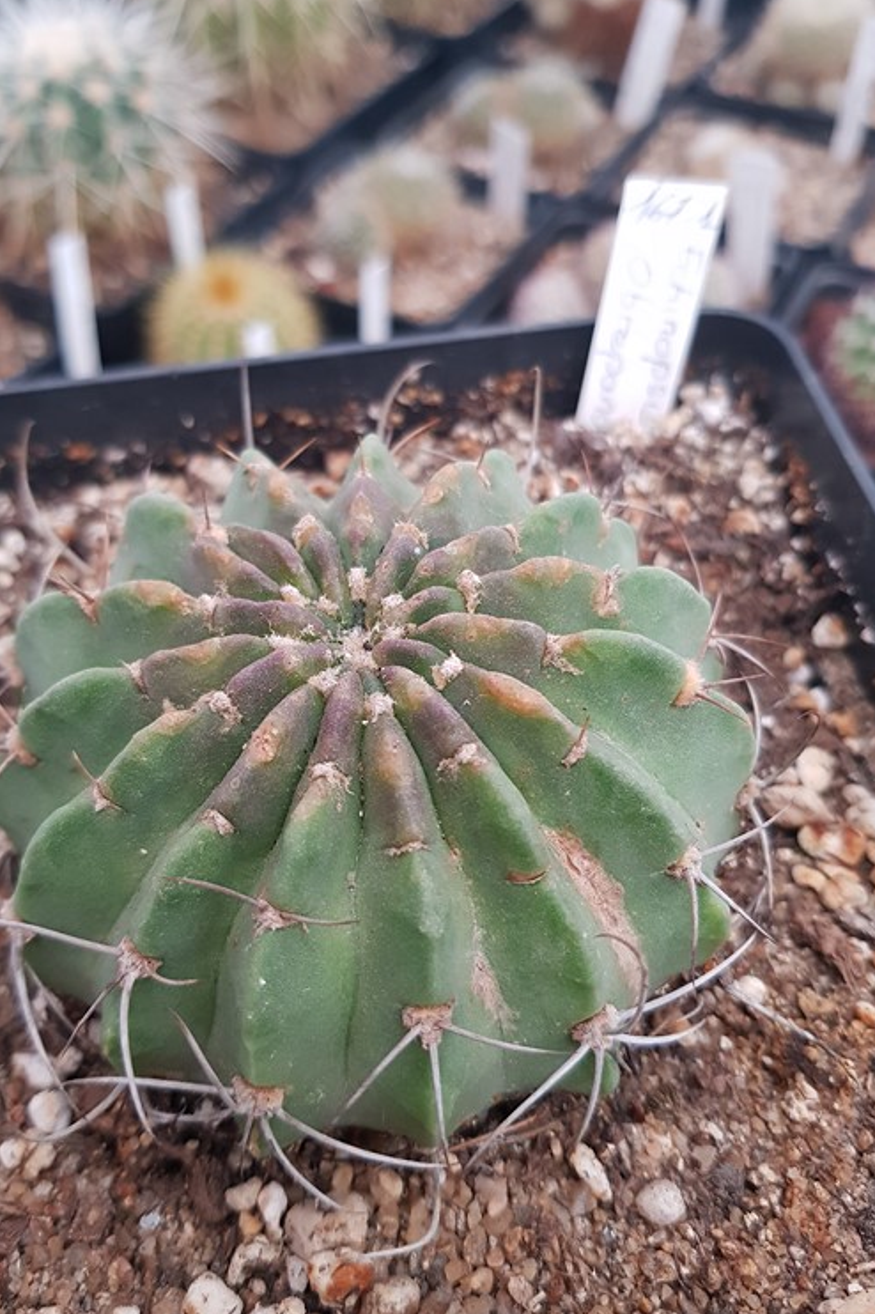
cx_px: 393
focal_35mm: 28
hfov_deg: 46.3
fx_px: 1022
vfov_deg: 65.5
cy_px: 668
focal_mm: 4.2
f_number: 1.7
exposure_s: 1/23
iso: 200
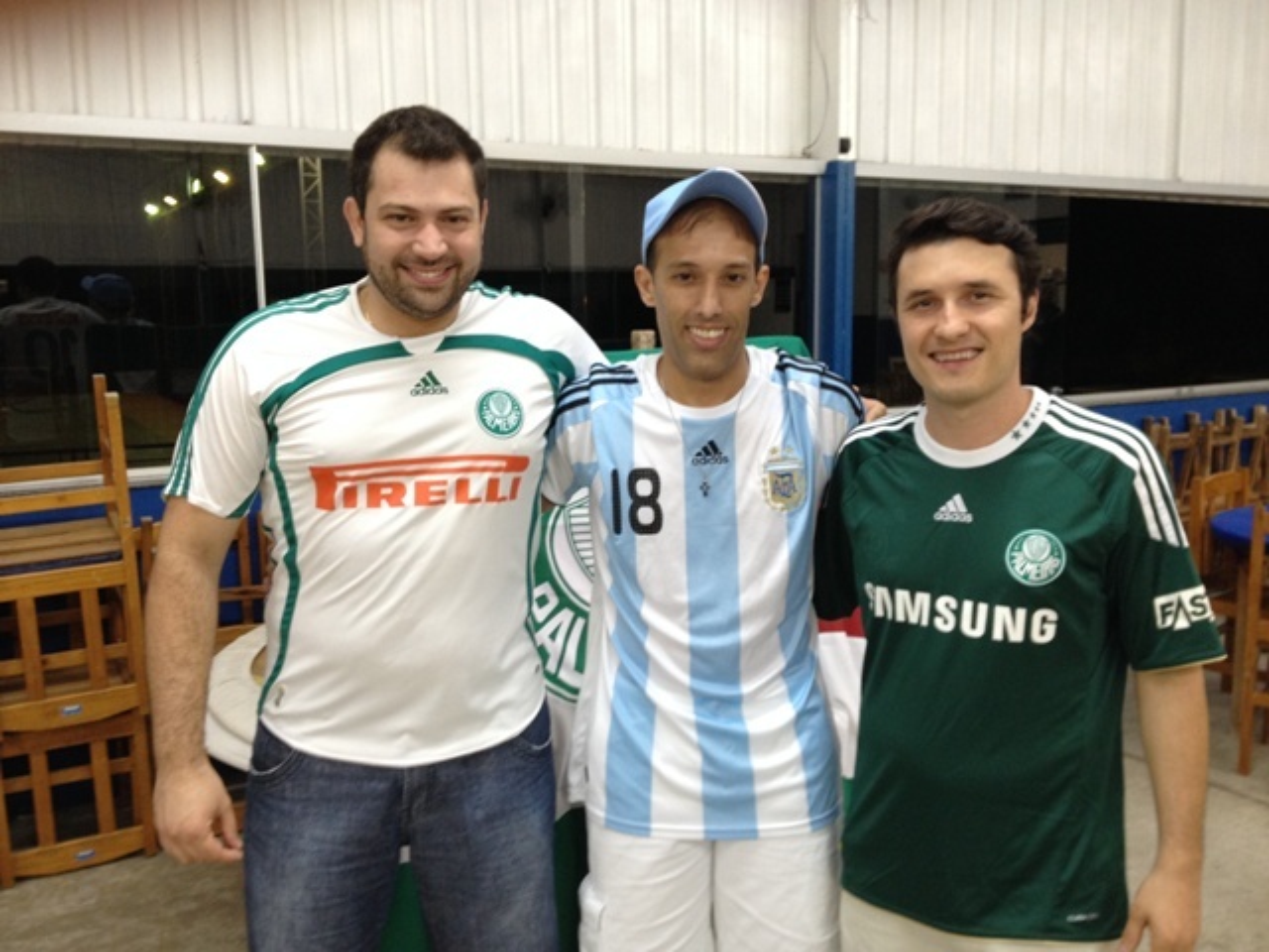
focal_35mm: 35
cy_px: 476
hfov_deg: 52.6
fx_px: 1283
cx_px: 634
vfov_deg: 40.7
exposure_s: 1/20
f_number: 2.4
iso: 100
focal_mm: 4.28
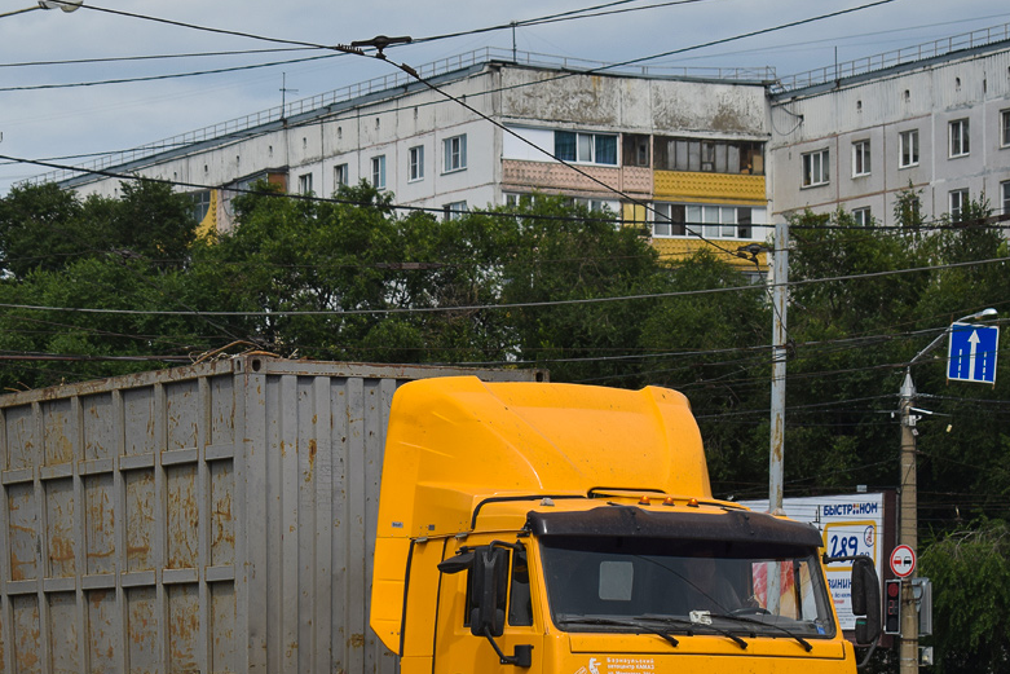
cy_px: 503
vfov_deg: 10.8
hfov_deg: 16.1
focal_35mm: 127
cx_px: 300
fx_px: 3557
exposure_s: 1/800
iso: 100
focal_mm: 55
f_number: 6.3
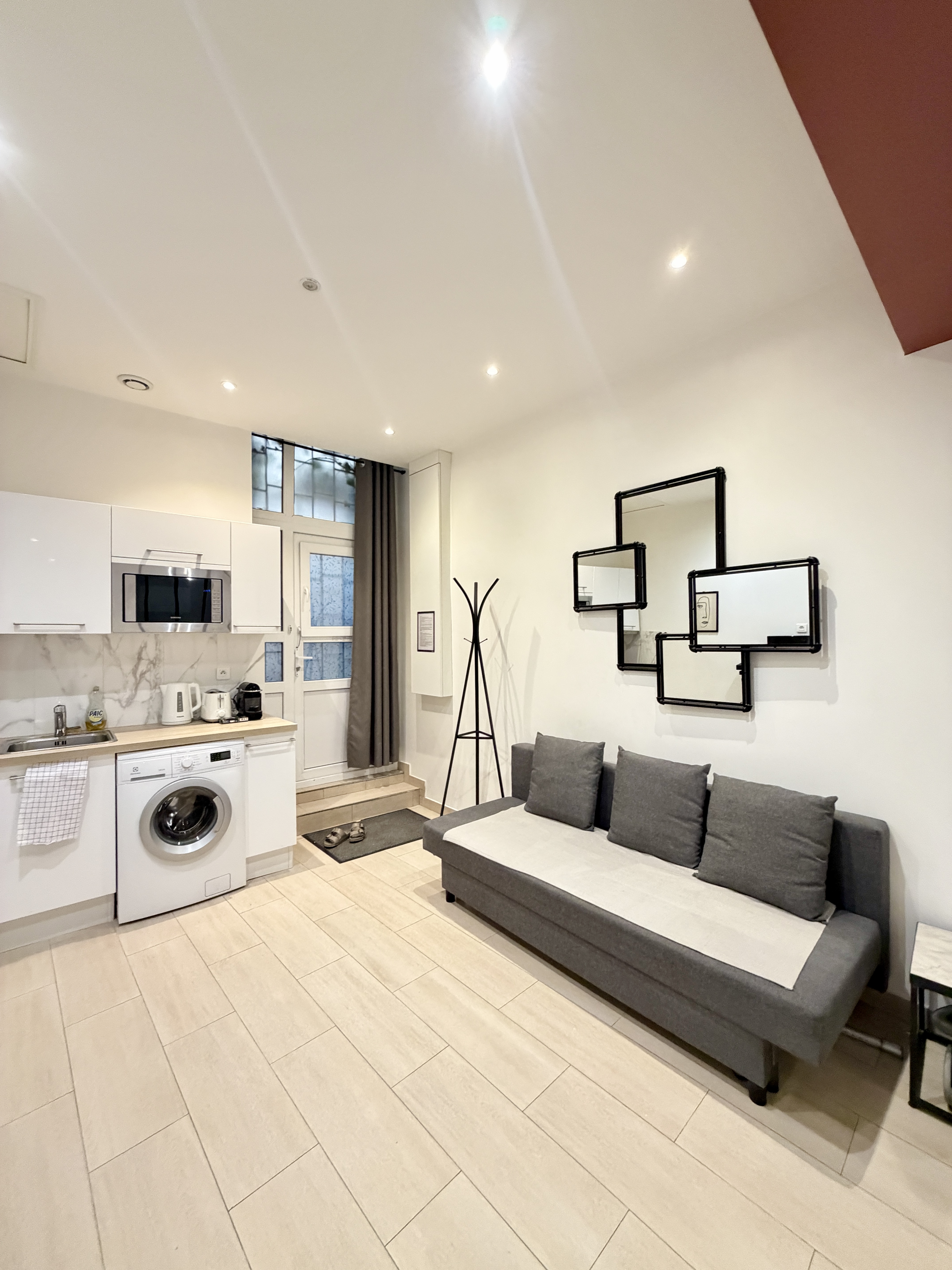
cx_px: 476
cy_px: 635
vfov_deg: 102.1
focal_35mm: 14
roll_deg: +0.6
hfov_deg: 85.7
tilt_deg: +0.3
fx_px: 513
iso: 640
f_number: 2.2
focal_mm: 2.22
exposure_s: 1/60
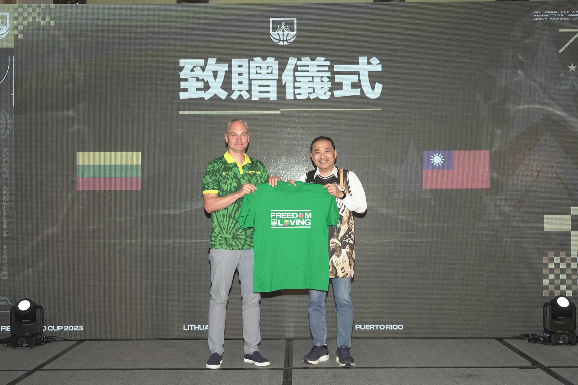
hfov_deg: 44.5
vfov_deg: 30.5
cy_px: 192
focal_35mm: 44
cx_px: 289
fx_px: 706
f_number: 4.5
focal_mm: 44
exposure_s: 1/250
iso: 1000
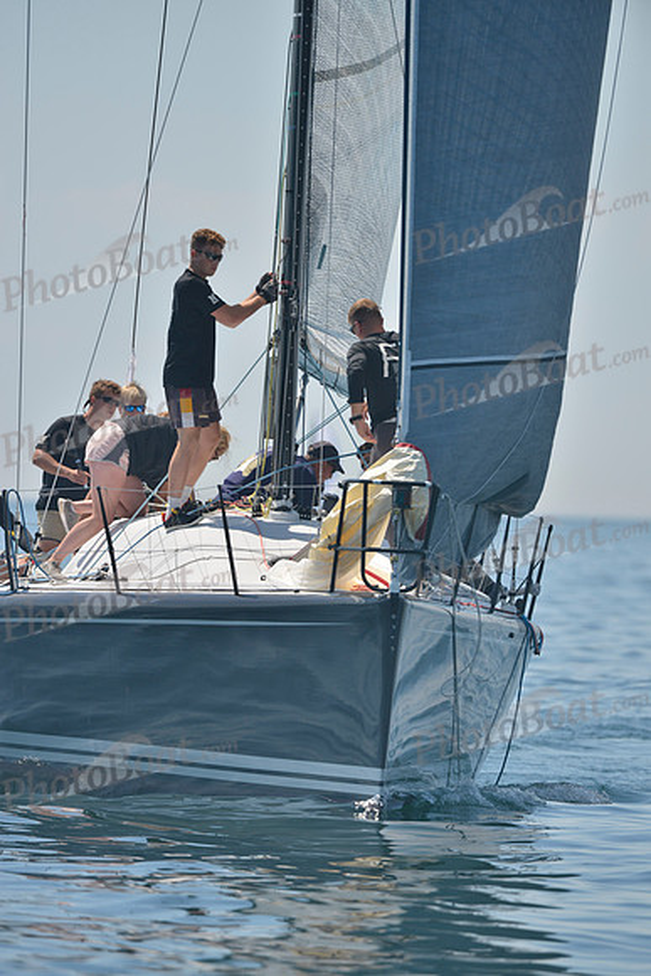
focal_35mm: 400
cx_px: 326
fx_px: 10843
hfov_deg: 3.4
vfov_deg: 5.2
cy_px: 488
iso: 200
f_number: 5.6
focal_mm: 400
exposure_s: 1/1250
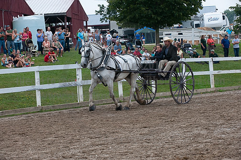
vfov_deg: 11.8
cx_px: 120
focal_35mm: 116
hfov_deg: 17.7
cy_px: 80
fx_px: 776
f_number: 5.6
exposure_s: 1/1000
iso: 1000
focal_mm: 116
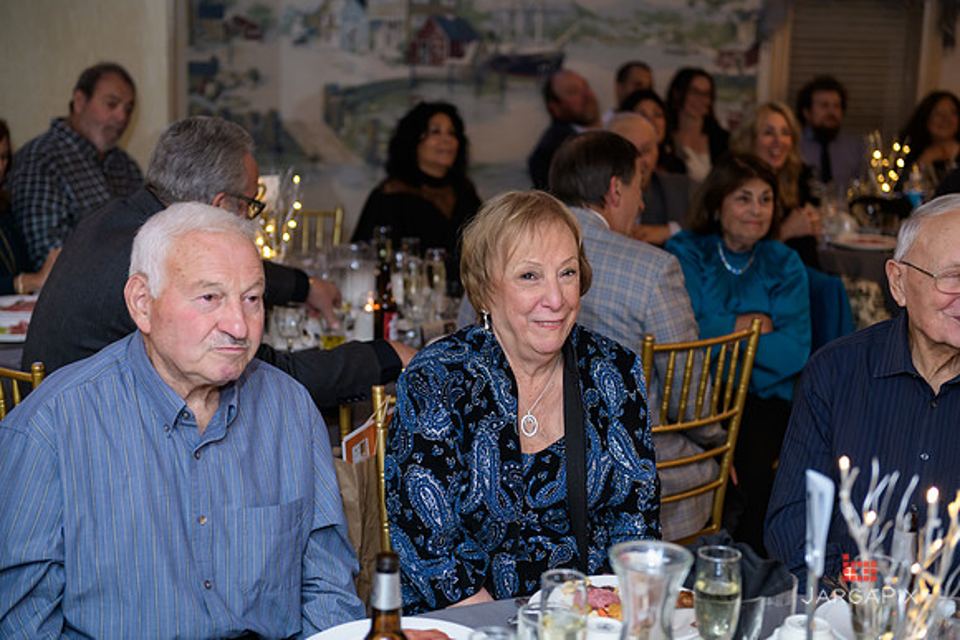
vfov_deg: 23.4
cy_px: 320
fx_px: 1547
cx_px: 480
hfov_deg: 34.5
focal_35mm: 58
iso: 800
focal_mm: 58
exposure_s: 1/125
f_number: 3.2
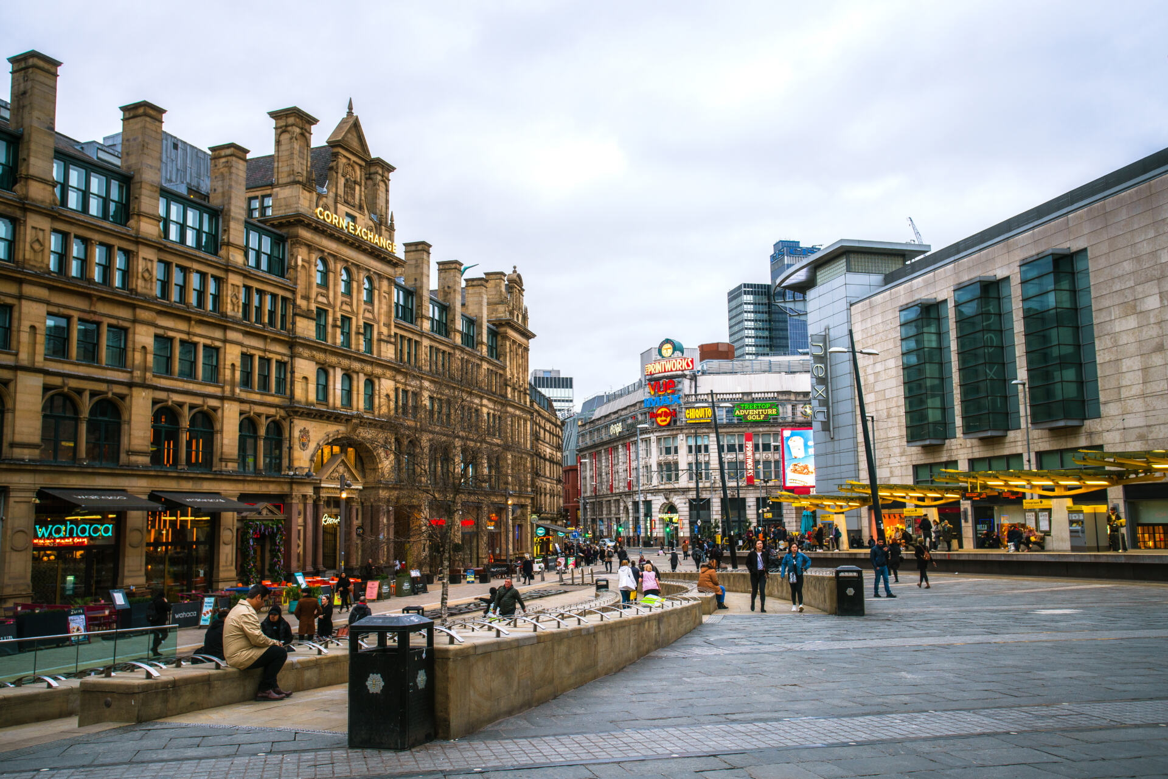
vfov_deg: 43.6
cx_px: 584
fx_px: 973
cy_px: 390
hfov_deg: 61.9
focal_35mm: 30
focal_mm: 30
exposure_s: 1/50
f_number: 4.5
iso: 100
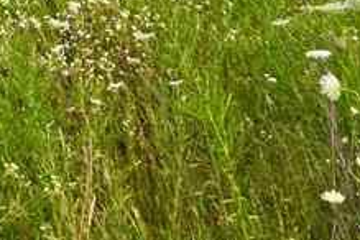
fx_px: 1050
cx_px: -460
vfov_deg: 10.2
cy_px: -442
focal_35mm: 105
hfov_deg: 14.3
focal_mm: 12
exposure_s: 1/1600
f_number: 8
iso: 320
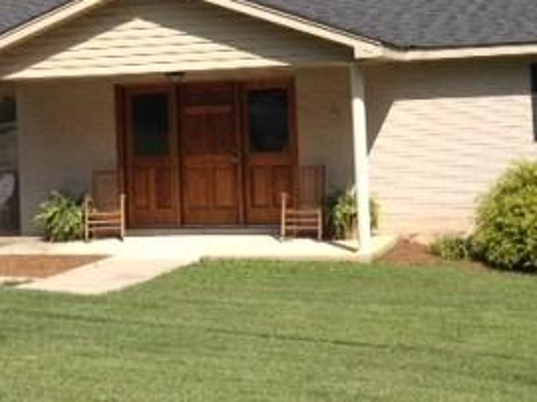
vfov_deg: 17.6
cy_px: 70
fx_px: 1286
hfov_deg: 23.5
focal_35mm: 83
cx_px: 219
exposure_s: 1/1842
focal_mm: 4.28
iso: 50
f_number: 2.4
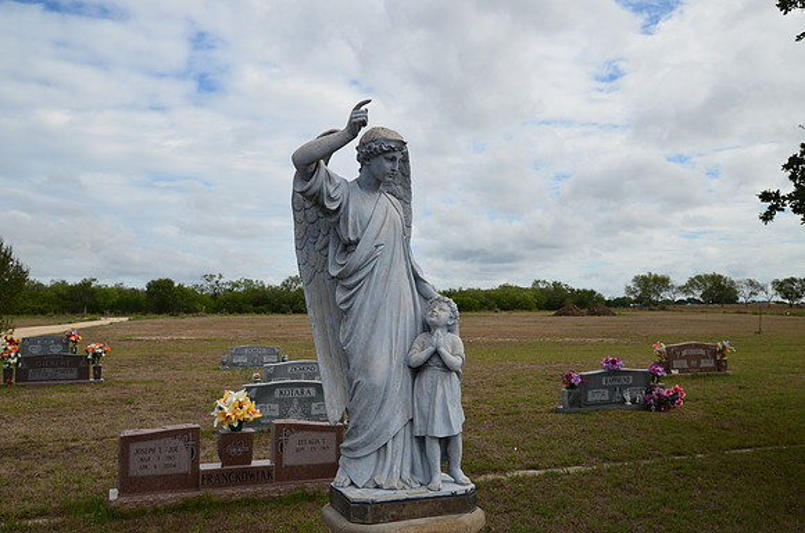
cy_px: 266
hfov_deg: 59.6
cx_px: 402
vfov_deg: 41.5
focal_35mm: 32
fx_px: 703
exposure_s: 1/80
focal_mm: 21
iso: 200
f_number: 10
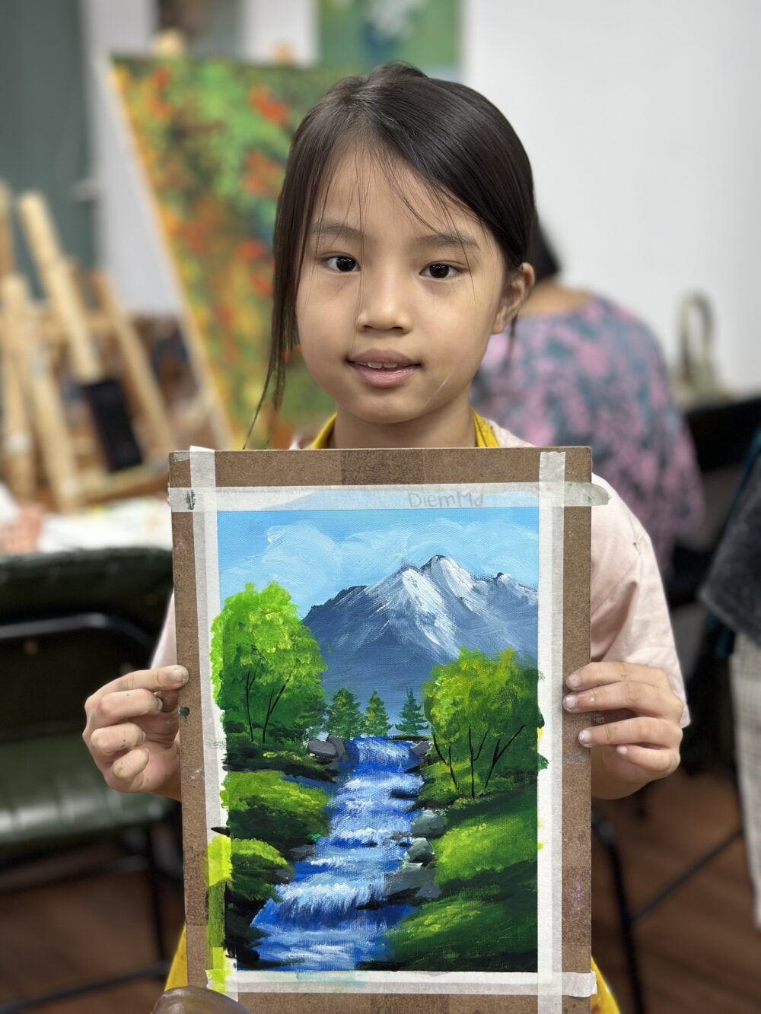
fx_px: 1407
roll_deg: +0.1
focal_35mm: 48
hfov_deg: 30.3
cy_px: 507
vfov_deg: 39.7
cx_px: 380
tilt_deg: -13.2
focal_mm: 6.86
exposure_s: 1/100
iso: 125
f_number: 1.78
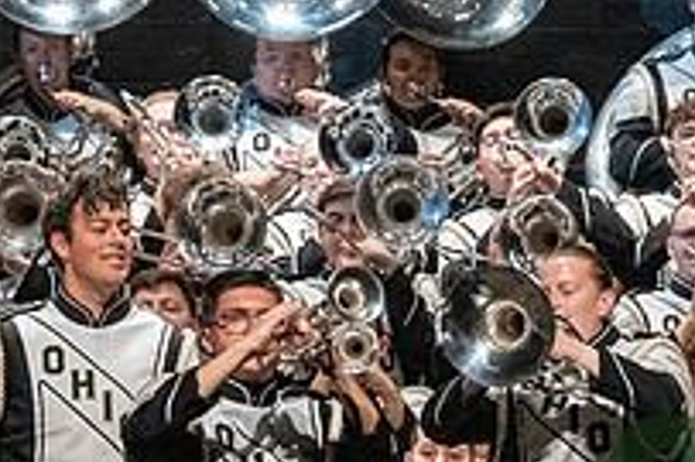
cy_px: 575
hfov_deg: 3.3
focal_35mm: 619
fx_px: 11940
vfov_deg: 2.2
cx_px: 866
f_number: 4
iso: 4000
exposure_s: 1/500
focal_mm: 145
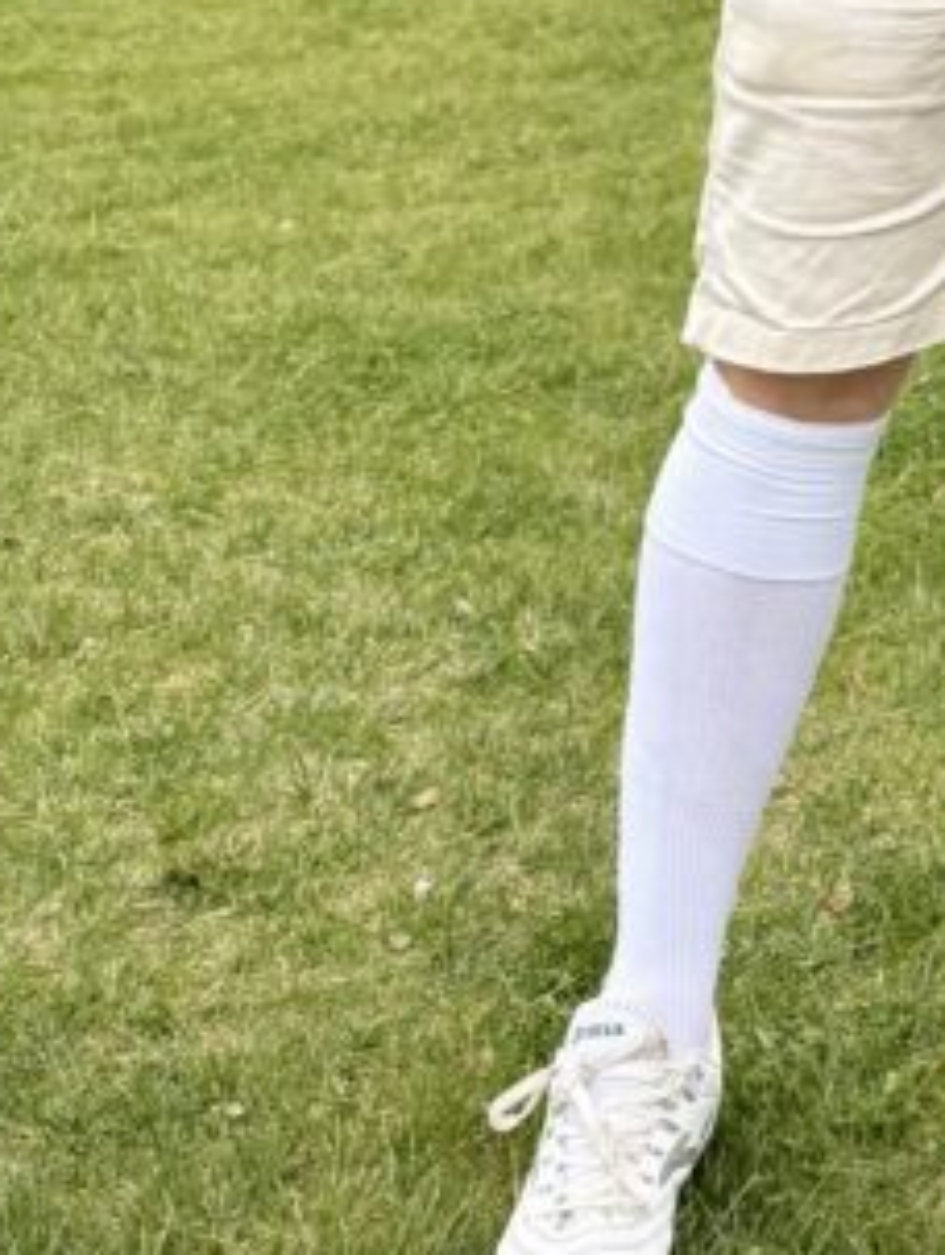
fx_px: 2942
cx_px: 1397
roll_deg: +0.1
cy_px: -319
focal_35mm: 81
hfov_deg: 16.7
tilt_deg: -11.3
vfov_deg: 22.0
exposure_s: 1/665
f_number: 1.78
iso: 80
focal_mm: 6.76
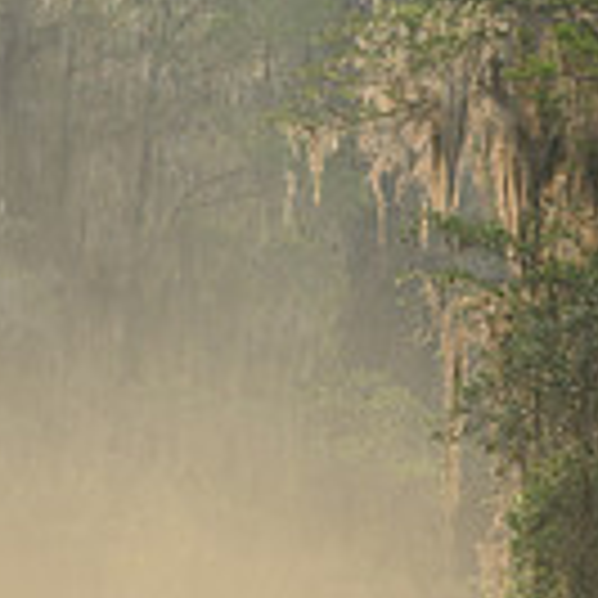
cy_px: 572
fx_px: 15558
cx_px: 568
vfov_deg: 2.2
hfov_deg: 2.2
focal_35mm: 796
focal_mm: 200
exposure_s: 1/640
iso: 400
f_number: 7.1
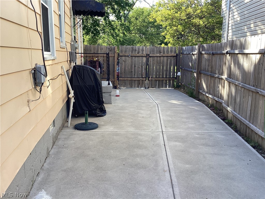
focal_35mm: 31
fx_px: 237
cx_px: 132
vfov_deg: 45.4
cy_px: 100
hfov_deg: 58.4
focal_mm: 3.3
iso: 25
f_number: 2.4
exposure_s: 1/151
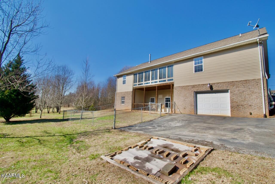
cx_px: 138
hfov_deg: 100.4
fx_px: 115
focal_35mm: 15
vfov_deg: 77.4
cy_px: 92
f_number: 10
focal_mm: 10
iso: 200
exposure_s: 1/400
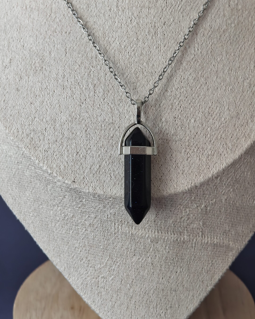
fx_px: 689
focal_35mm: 73
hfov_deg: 21.0
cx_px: 128
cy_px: 159
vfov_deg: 26.1
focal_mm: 10.55
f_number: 2.68
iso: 3297
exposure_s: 1/40
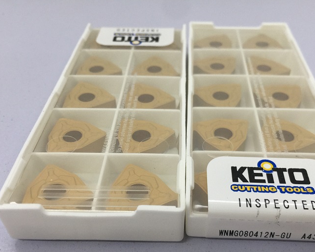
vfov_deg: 41.0
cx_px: 181
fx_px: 335
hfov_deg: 50.1
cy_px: 148
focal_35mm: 36
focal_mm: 4.15
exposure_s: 1/33
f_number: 2.2
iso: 64
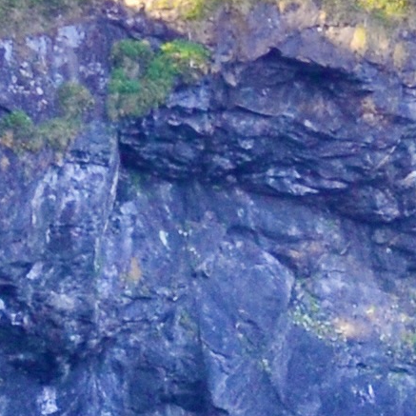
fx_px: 5846
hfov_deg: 3.8
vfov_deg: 4.0
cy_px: 1186
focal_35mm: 430
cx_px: 1734
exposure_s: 1/60
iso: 500
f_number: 8
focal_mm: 32
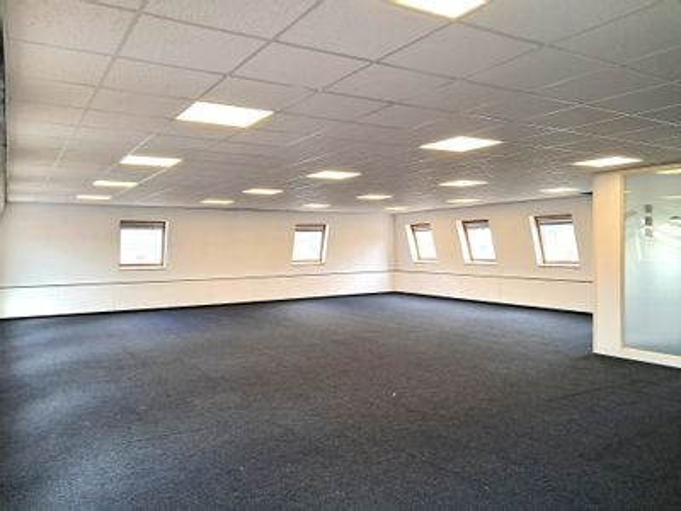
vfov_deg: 51.4
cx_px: 340
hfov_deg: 65.3
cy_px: 256
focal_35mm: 27
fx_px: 531
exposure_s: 1/60
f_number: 1.8
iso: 50
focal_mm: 4
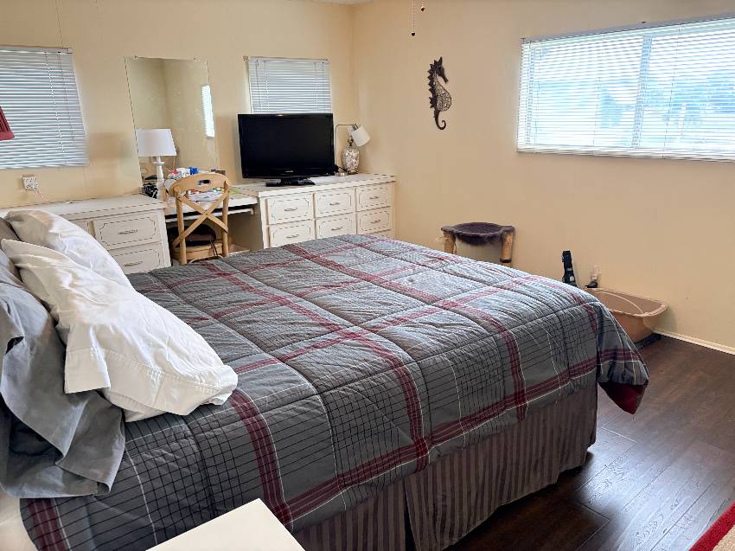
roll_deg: +2.0
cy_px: 276
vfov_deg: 53.0
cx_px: 368
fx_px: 552
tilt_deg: -16.7
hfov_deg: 67.3
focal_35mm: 26
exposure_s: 1/60
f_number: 1.6
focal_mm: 5.96
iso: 250
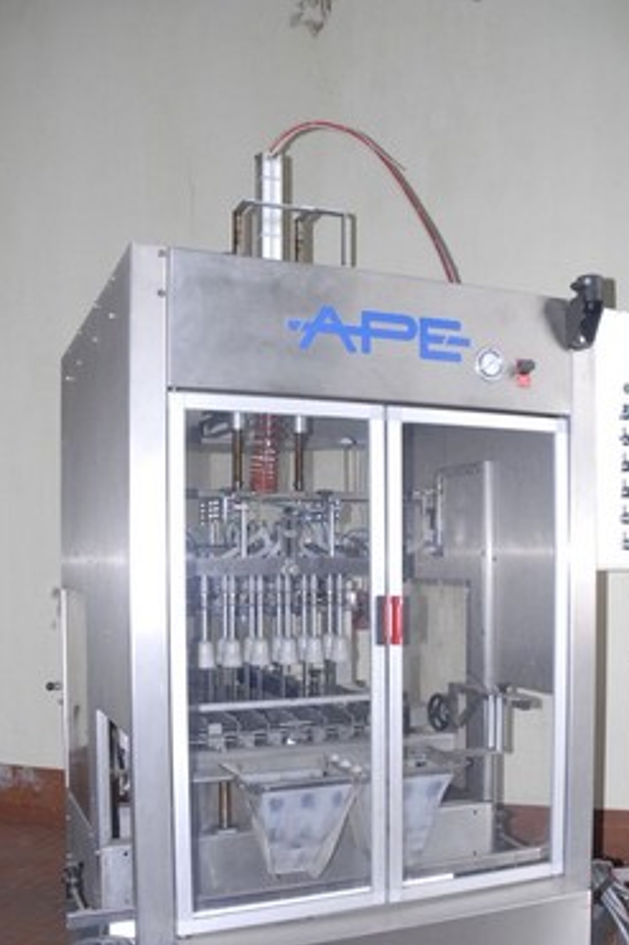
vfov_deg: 53.7
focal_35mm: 35
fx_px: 918
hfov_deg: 37.8
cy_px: 604
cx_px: 343
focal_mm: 18
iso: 800
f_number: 5
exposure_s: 1/180
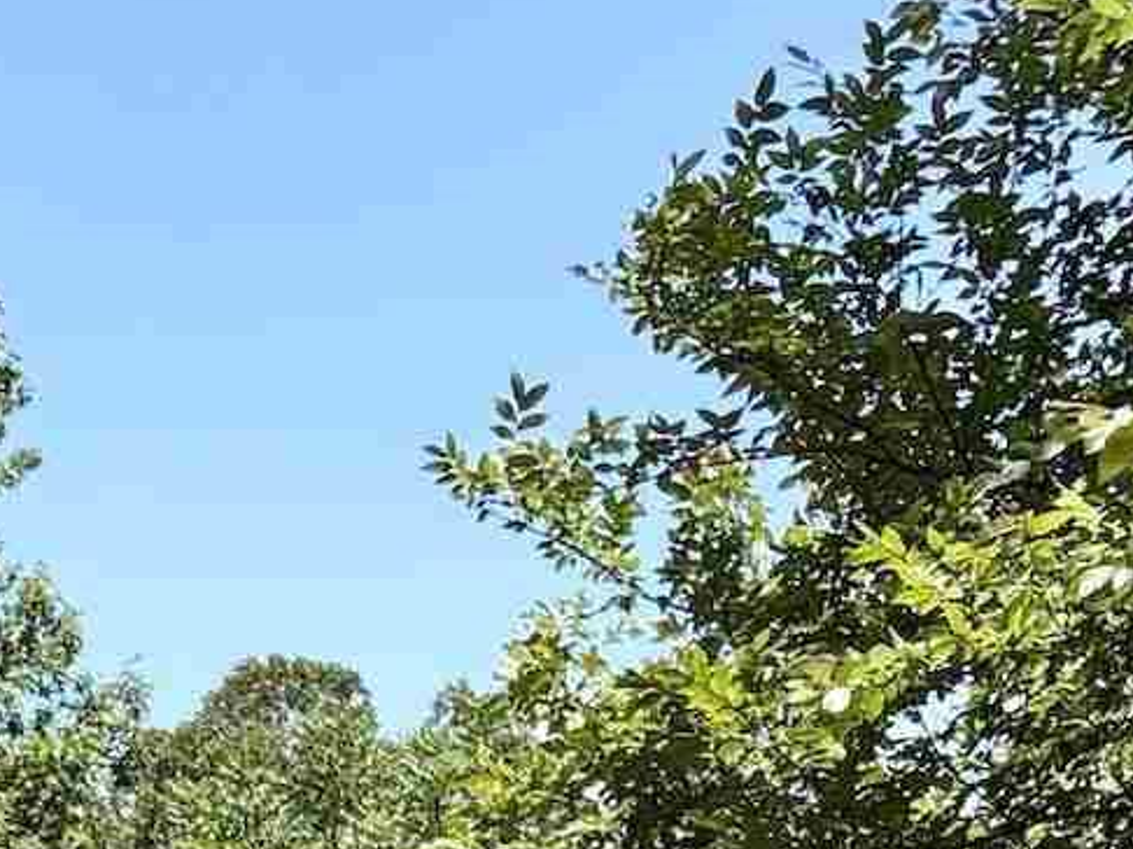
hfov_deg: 13.4
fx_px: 4482
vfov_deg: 10.3
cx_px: -685
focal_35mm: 137
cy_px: 1474
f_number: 1.6
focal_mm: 5.96
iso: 50
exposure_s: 1/1550
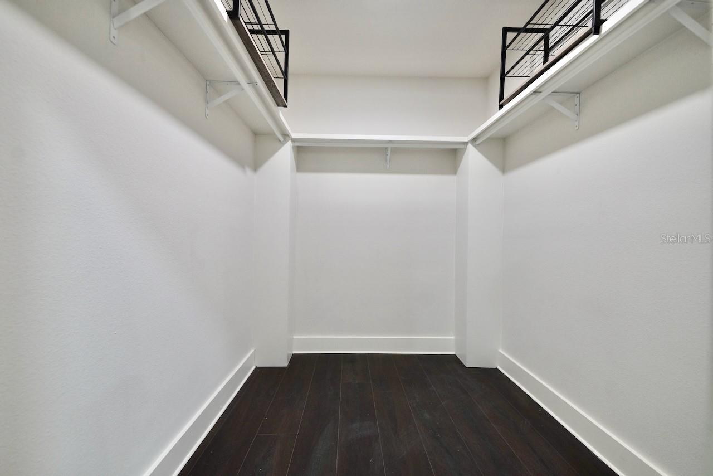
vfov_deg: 81.2
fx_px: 277
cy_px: 238
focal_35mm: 14
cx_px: 356
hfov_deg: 104.2
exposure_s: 1/160
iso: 2500
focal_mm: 14
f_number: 3.5
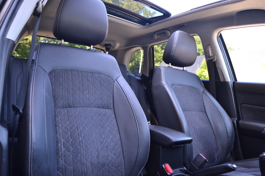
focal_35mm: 27
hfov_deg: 67.4
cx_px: 132
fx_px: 199
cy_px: 88
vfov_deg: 47.9
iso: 400
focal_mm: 18
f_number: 4.5
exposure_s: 1/80
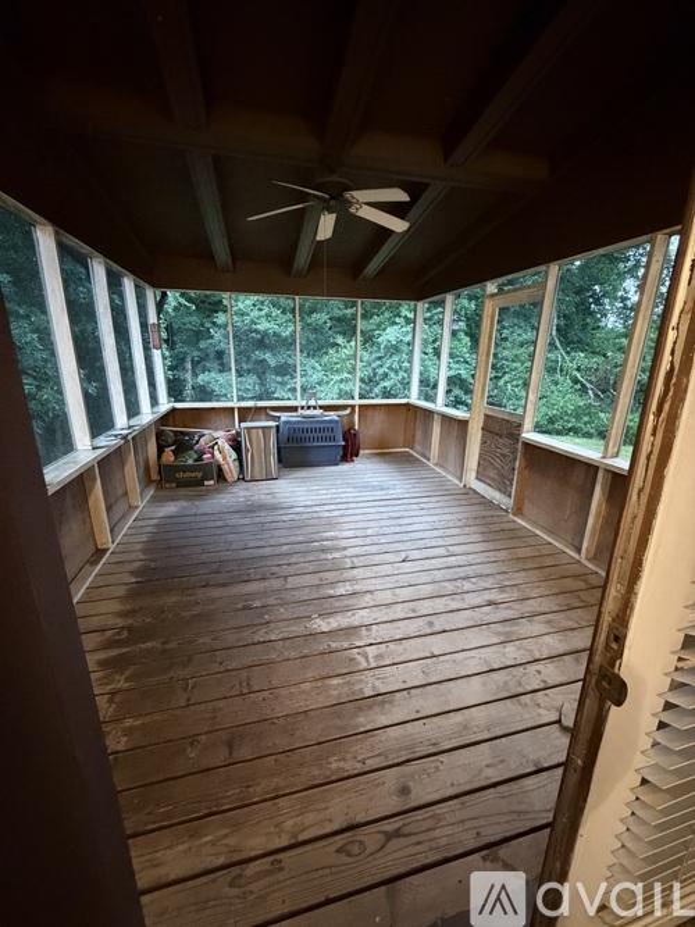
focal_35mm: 14
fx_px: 375
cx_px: 348
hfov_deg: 85.7
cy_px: 464
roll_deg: -1.1
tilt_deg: -16.9
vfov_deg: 102.1
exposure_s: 1/30
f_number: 2.2
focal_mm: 2.22
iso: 1250
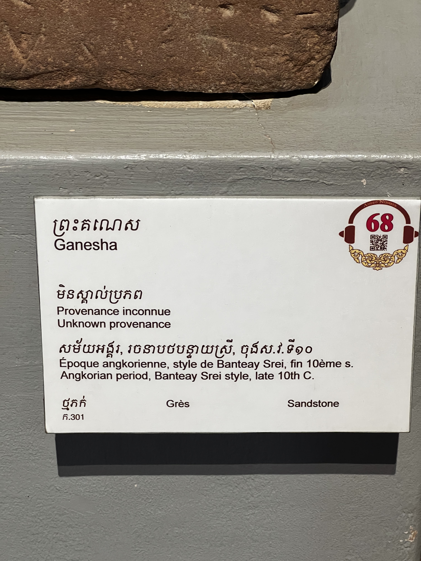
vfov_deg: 25.3
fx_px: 1249
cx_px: 210
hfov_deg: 19.1
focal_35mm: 77
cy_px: 280
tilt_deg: -34.2
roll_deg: +1.4
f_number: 2.8
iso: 400
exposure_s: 1/60
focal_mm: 9
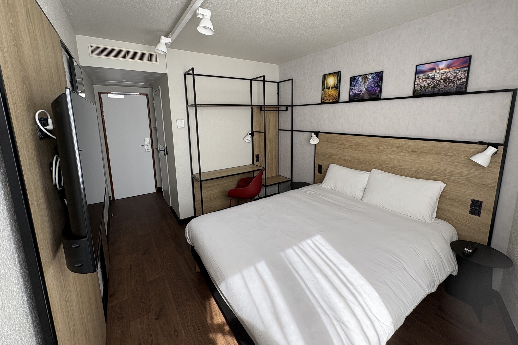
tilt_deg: -9.7
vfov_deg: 77.0
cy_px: 150
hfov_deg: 100.4
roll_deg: +1.4
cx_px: 263
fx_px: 216
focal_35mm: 15
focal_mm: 2.22
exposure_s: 1/99
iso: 40
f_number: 2.2
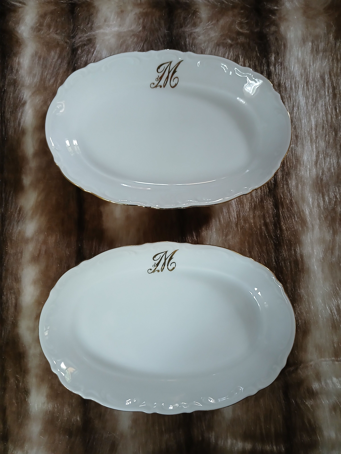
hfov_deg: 53.1
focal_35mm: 26
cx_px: 170
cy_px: 227
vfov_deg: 67.3
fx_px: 341
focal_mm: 3.98
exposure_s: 1/25.1
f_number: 1.8
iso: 250
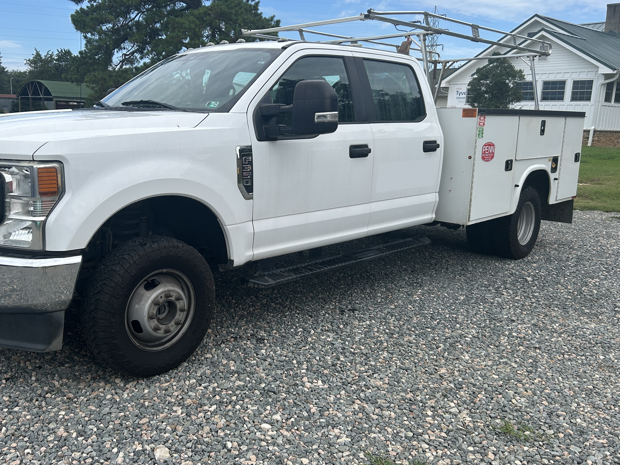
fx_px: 573
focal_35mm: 32
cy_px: 228
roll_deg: -1.6
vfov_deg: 44.2
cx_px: 250
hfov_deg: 56.4
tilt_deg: -10.8
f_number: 1.5
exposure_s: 1/3356
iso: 50
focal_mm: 5.7
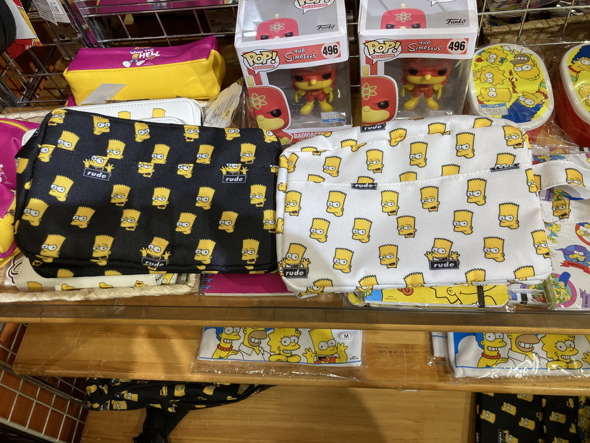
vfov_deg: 49.7
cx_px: 295
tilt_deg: -54.6
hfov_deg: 63.4
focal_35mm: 28
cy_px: 222
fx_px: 477
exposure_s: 1/50
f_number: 1.8
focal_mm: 3.99
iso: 50
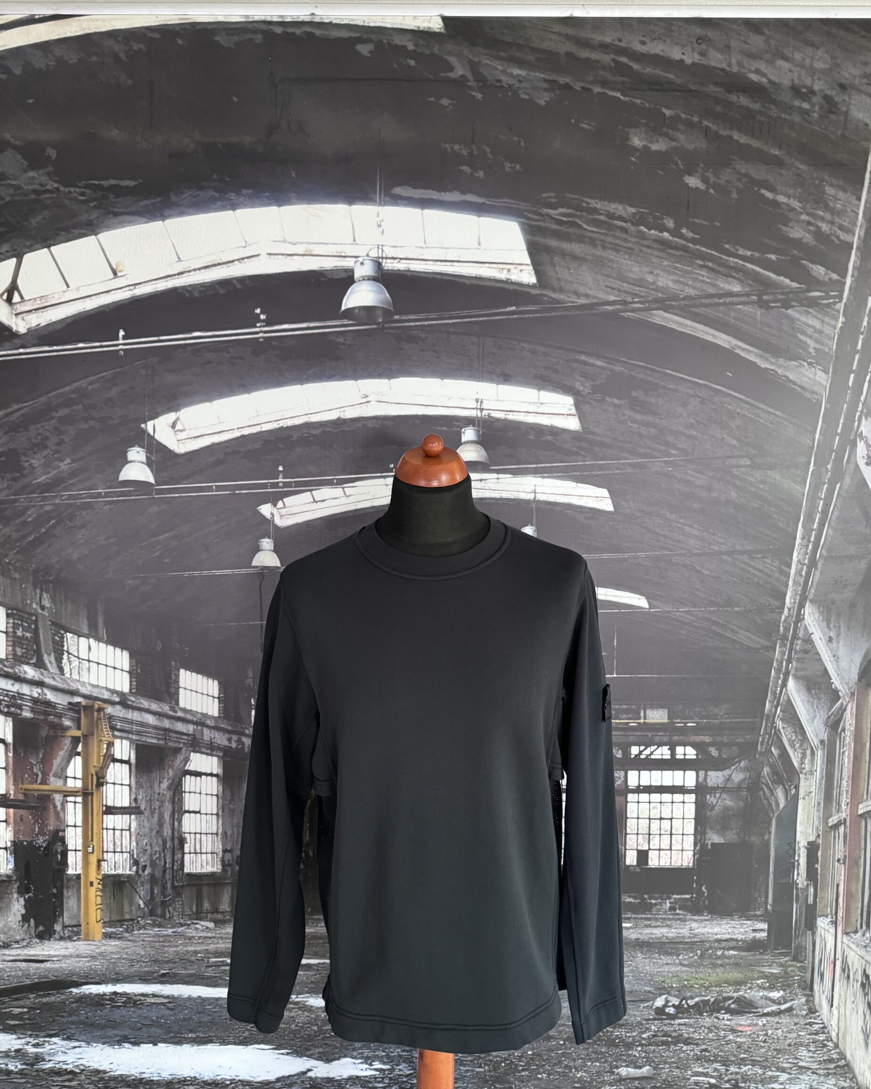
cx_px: 430
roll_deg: -0.2
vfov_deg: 66.0
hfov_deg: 54.9
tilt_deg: -9.3
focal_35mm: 26
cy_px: 575
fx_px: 838
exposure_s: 1/60
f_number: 1.78
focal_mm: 6.76
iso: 500
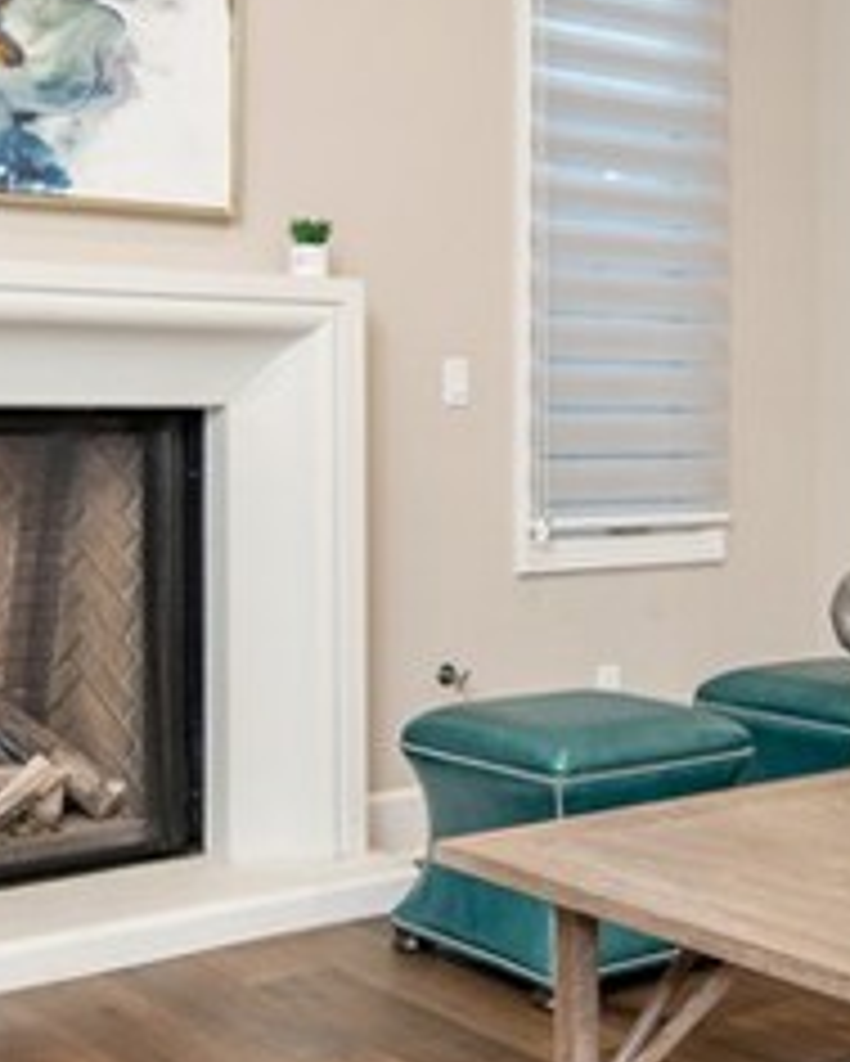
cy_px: 452
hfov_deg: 26.6
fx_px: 1791
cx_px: 513
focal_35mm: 57
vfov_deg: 33.0
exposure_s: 1/60
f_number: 4
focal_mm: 14
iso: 450
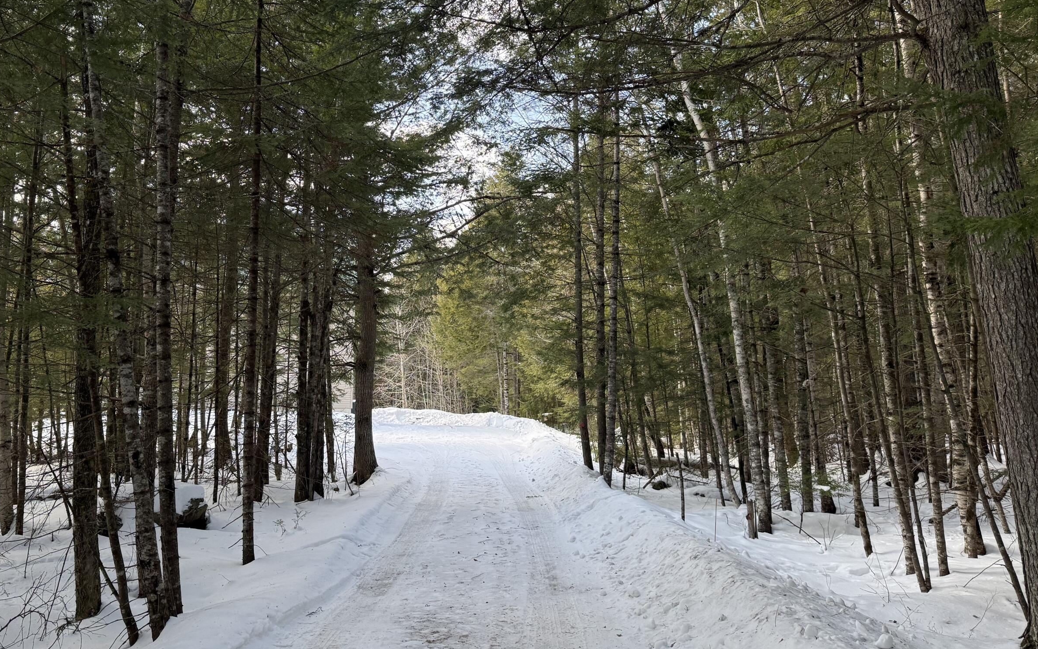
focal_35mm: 32
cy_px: 229
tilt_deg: +11.9
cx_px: 420
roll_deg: -0.7
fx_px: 905
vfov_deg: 39.1
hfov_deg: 59.2
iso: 100
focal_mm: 6.76
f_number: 1.78
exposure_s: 1/555
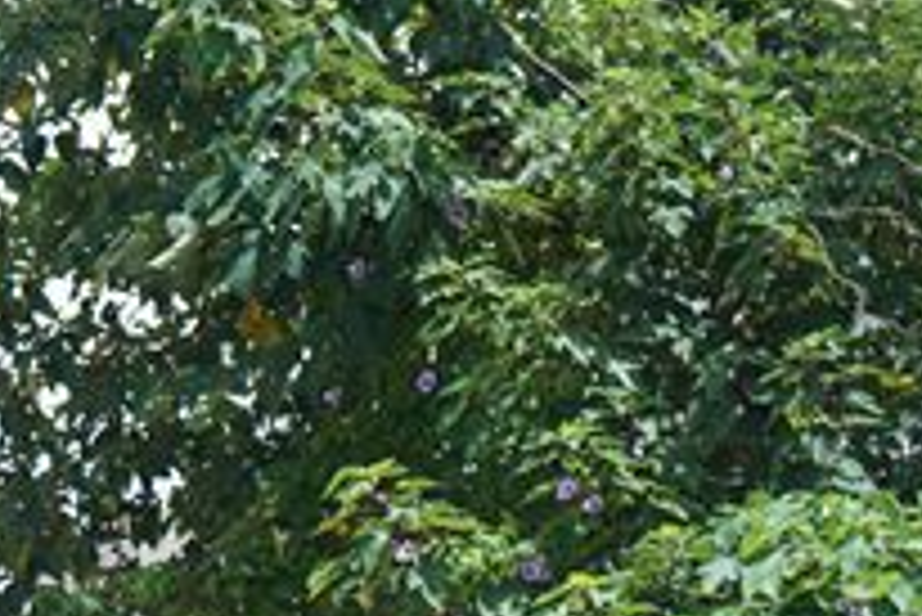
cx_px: 175
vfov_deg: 6.3
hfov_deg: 9.8
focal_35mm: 210
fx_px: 5382
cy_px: 1351
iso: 100
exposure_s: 1/200
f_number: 8
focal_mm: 42
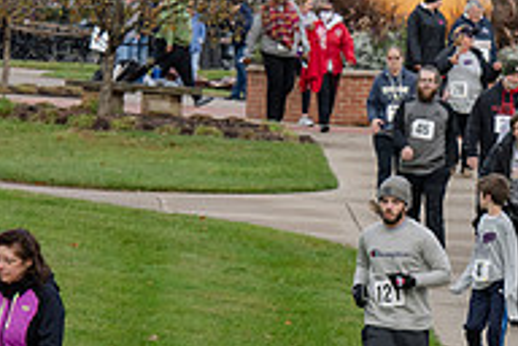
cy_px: 247
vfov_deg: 3.4
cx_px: 537
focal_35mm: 408
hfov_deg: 5.0
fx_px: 5870
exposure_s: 1/500
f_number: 6.3
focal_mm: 135
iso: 640
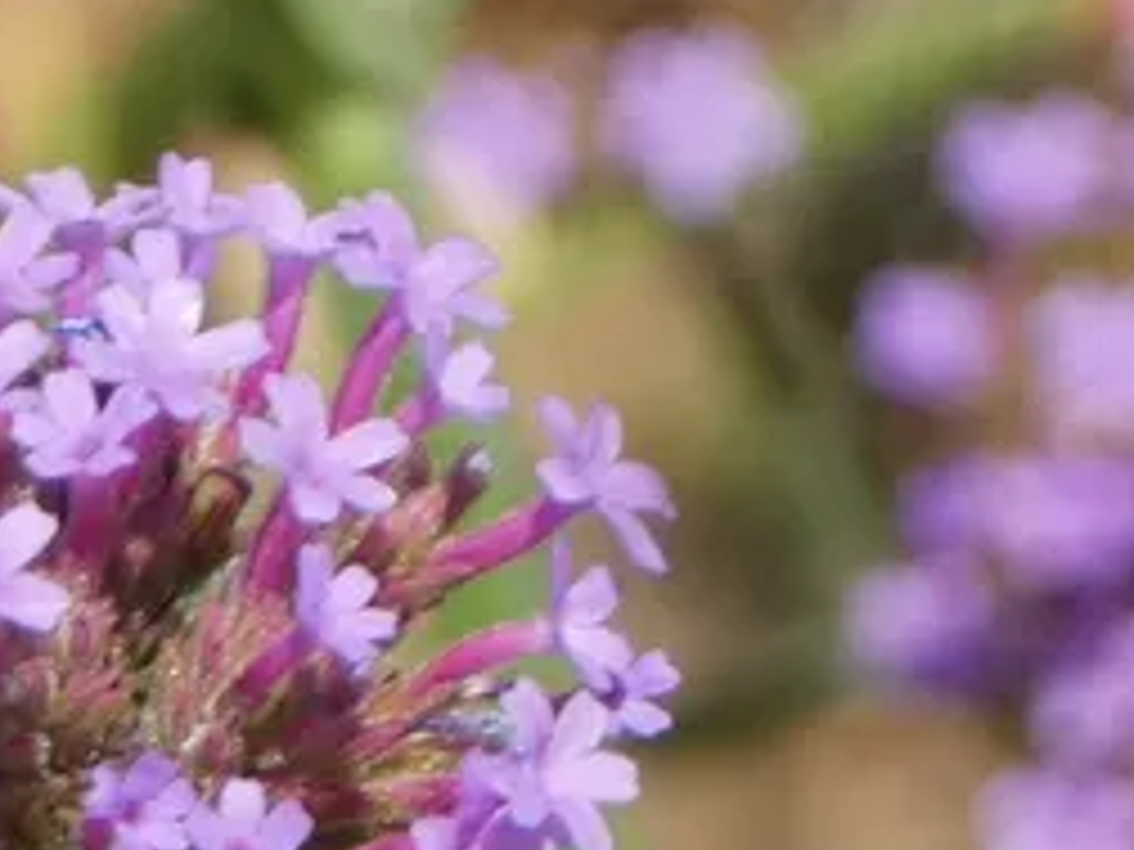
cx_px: 1184
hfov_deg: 2.8
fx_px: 23456
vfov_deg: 2.1
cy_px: -171
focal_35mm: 716
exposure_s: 1/125
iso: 80
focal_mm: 50.6
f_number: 5.5
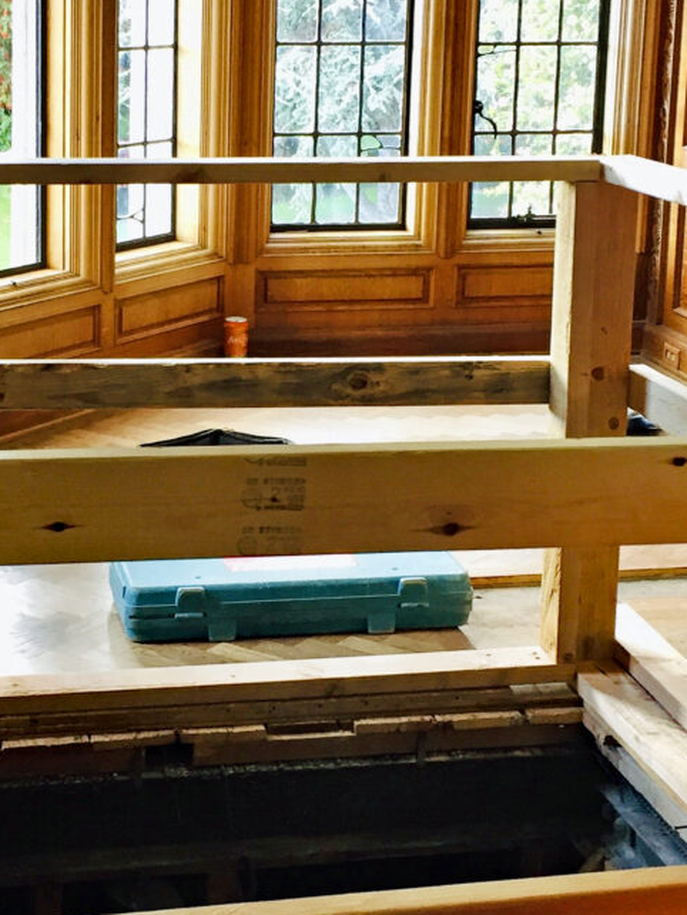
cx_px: 161
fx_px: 1719
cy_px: 566
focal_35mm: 65
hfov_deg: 22.4
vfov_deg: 29.7
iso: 64
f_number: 2.2
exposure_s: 1/30
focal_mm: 4.15
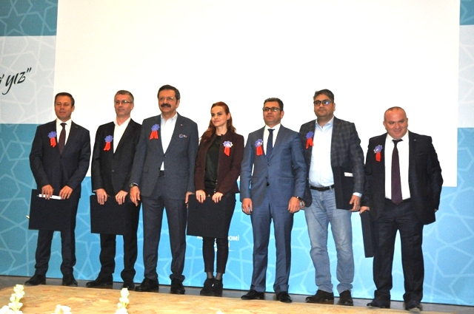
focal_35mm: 52
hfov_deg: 37.9
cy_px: 157
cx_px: 237
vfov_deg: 25.7
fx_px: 690
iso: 800
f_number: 4.2
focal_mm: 35
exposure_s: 1/60
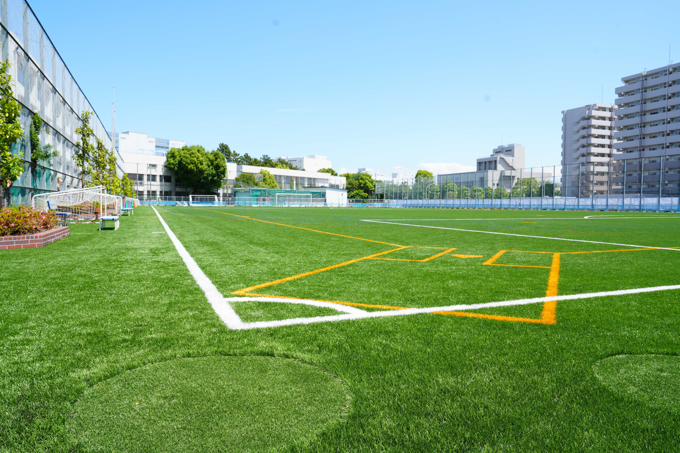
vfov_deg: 49.6
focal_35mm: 26
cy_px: 226
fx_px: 491
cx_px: 340
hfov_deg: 69.4
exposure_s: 1/125
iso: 100
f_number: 9
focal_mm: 26
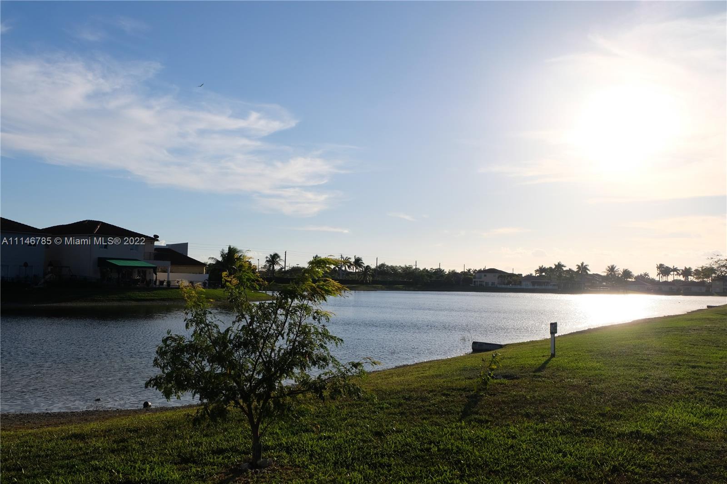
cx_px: 364
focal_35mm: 33
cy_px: 242
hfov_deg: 57.2
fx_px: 666
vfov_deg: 40.0
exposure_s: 1/1500
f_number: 8
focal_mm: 22.2
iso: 400
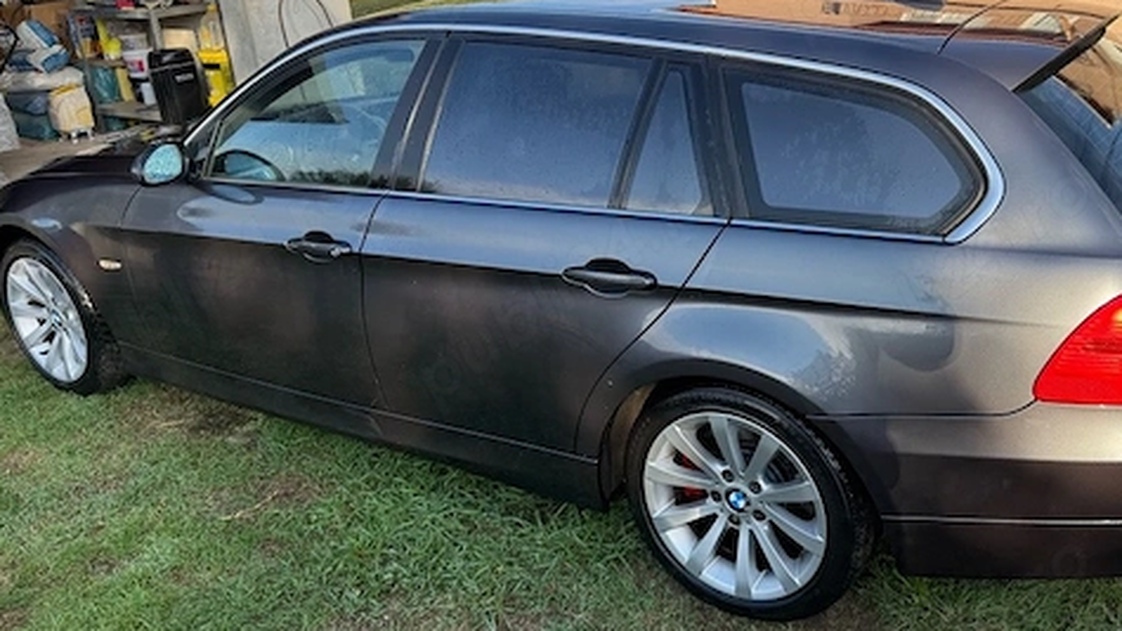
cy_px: 298
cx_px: 664
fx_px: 982
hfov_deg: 59.1
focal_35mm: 33
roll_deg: +3.0
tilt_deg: -20.6
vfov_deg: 35.6
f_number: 1.78
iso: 100
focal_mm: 6.76
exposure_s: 1/1156
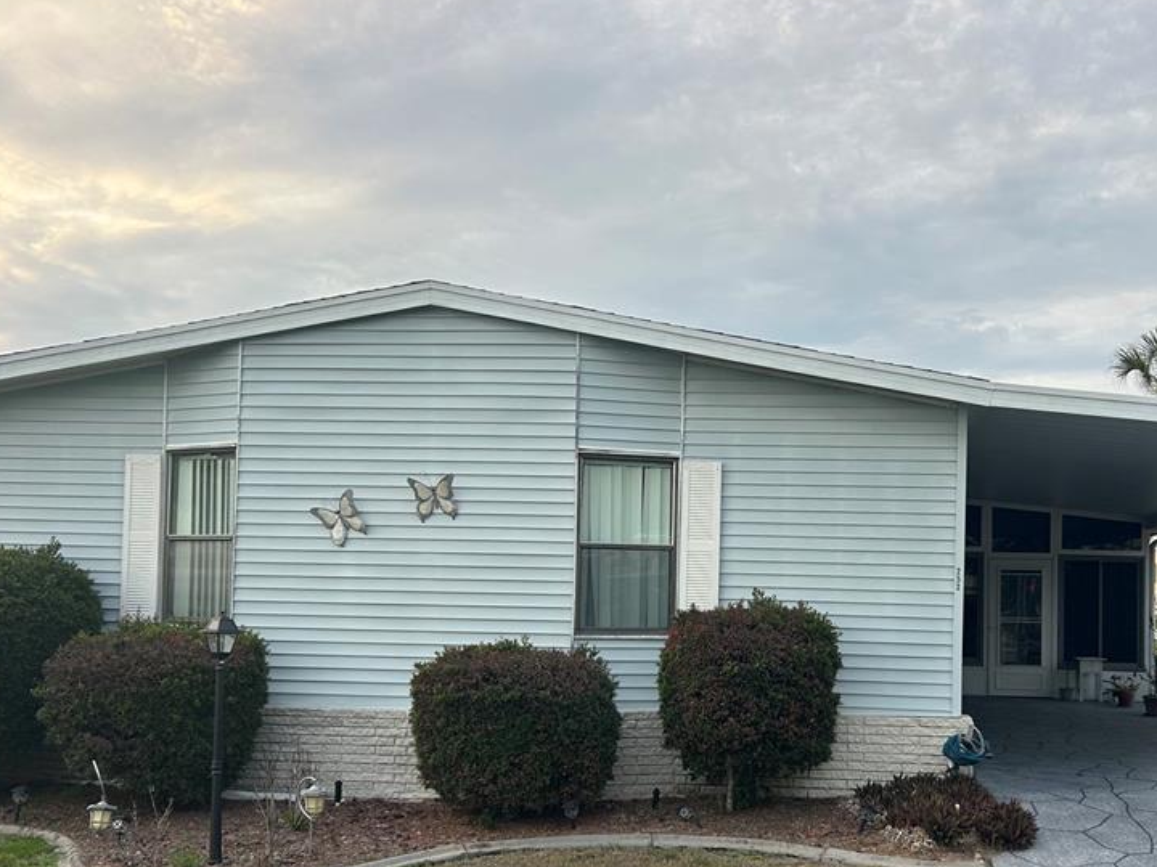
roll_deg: -0.7
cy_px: 547
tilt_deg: +0.9
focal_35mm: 37
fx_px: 1237
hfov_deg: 49.8
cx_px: 702
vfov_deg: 38.4
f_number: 1.5
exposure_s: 1/341
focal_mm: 5.7
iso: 50
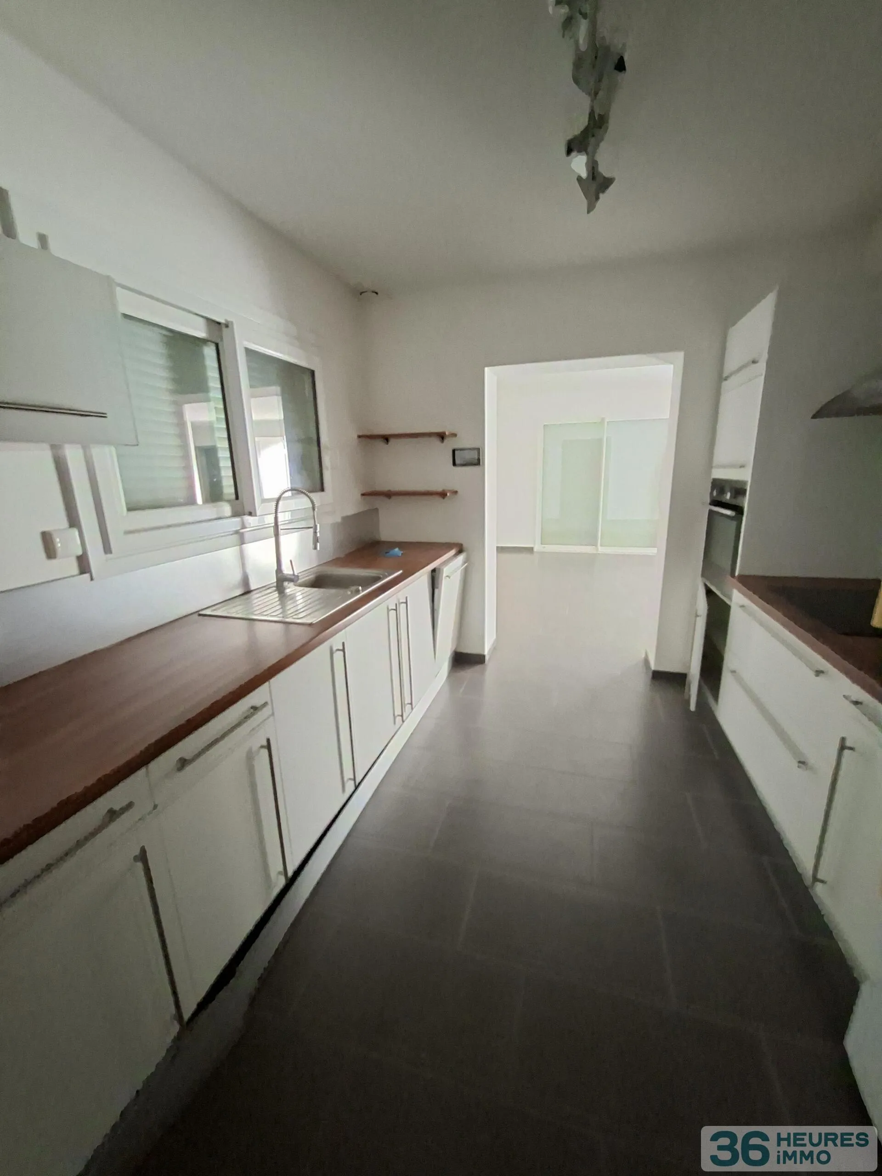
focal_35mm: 13
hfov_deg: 89.9
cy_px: 588
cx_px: 441
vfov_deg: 106.2
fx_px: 442
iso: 800
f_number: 2.2
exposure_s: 1/9
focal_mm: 1.74
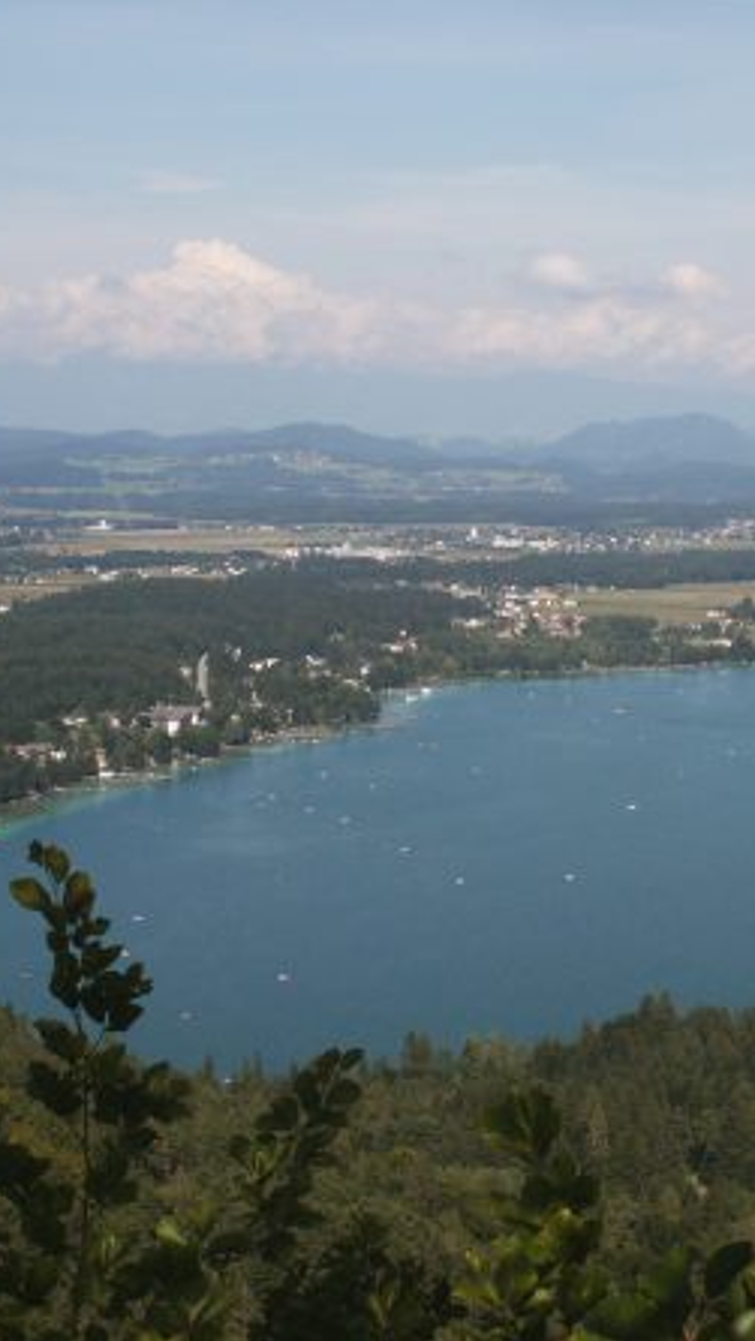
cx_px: 719
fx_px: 2348
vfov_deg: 31.9
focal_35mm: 66
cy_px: 674
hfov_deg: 17.9
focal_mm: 9.36
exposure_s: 1/250
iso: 64
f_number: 8
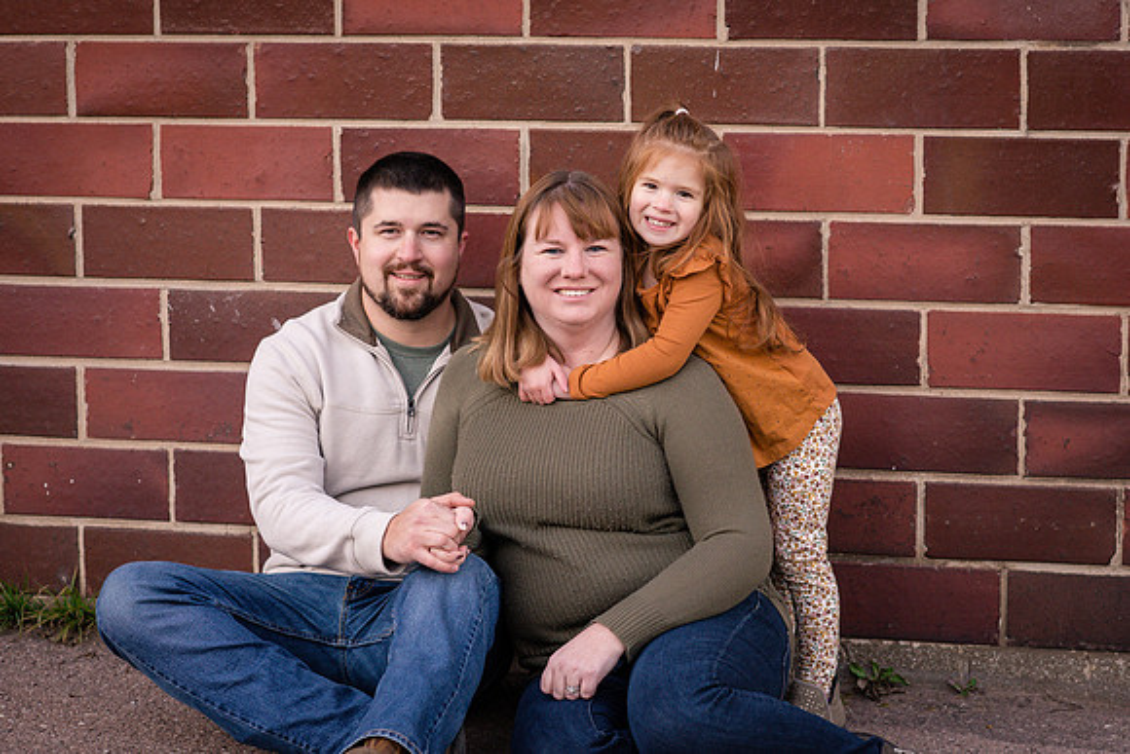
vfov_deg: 14.4
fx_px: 2980
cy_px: 346
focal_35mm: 95
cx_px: 622
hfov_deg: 21.5
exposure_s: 1/320
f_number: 3.5
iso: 1250
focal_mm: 85
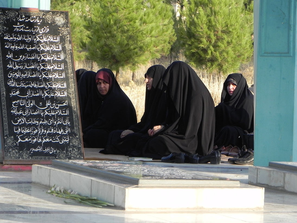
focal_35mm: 162
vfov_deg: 9.2
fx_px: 1390
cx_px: 148
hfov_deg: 12.2
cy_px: 112
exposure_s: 1/226
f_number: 5
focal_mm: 28.8
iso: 160
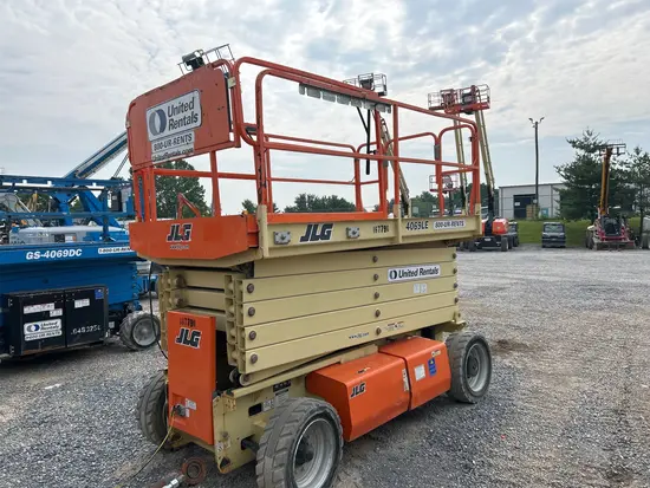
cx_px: 325
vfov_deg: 53.1
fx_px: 488
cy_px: 244
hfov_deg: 67.3
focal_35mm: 26
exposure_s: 1/5319
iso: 50
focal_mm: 5.7
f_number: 1.5
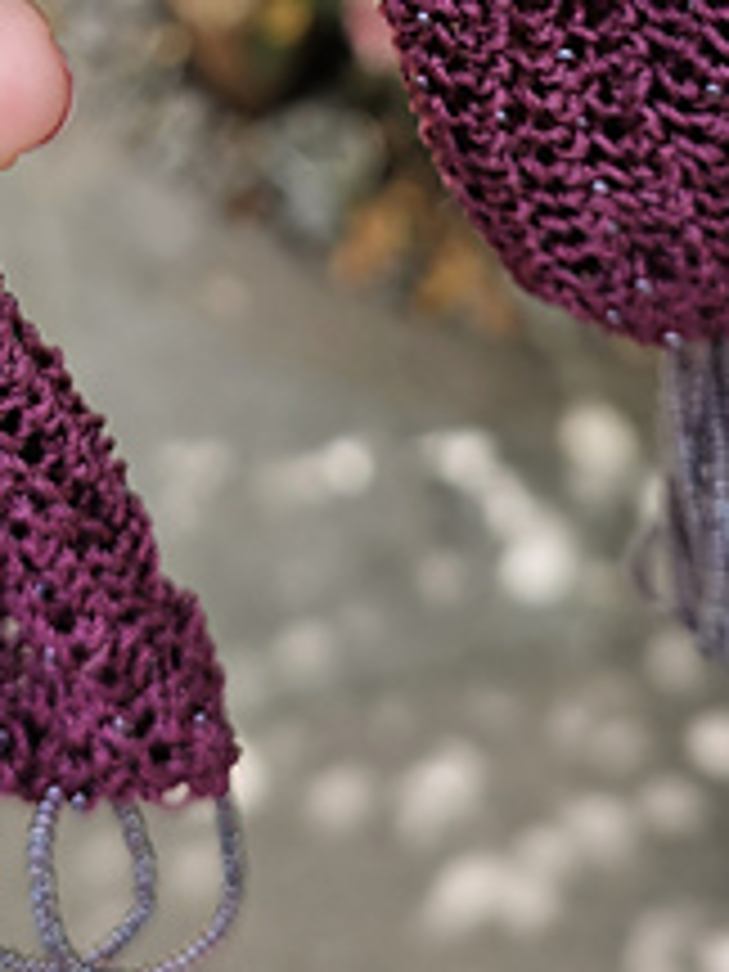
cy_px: -108
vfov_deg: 26.3
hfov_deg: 21.4
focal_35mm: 68
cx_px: 178
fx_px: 1909
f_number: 1.7
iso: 50
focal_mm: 6.3
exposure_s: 1/190
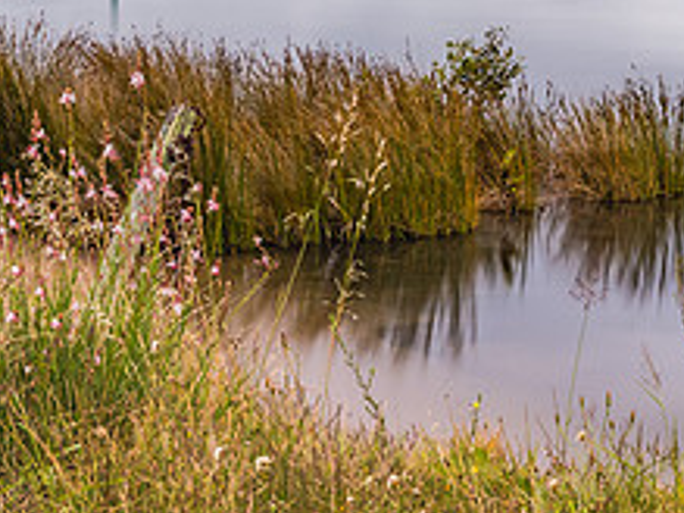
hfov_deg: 13.3
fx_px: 2903
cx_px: 634
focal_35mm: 147
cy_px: 52
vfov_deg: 10.0
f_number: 8
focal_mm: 38
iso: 100
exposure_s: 4
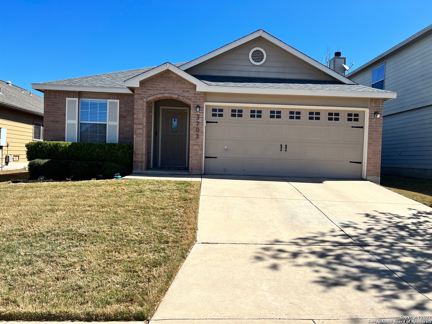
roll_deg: -1.9
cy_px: 162
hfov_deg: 67.3
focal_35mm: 26
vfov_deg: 53.1
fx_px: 324
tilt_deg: -0.4
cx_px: 216
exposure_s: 1/4444
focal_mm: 5.7
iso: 50
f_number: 1.5
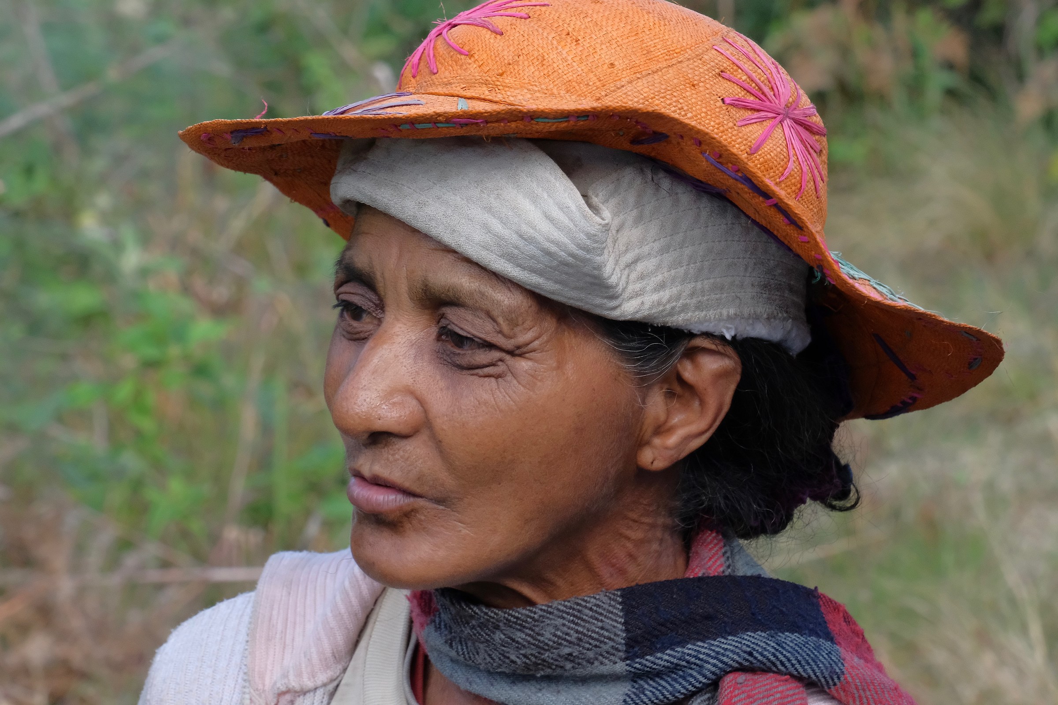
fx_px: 3673
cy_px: 352
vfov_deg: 11.0
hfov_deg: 16.4
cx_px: 529
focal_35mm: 125
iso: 3200
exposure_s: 1/1000
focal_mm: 83.3
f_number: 11
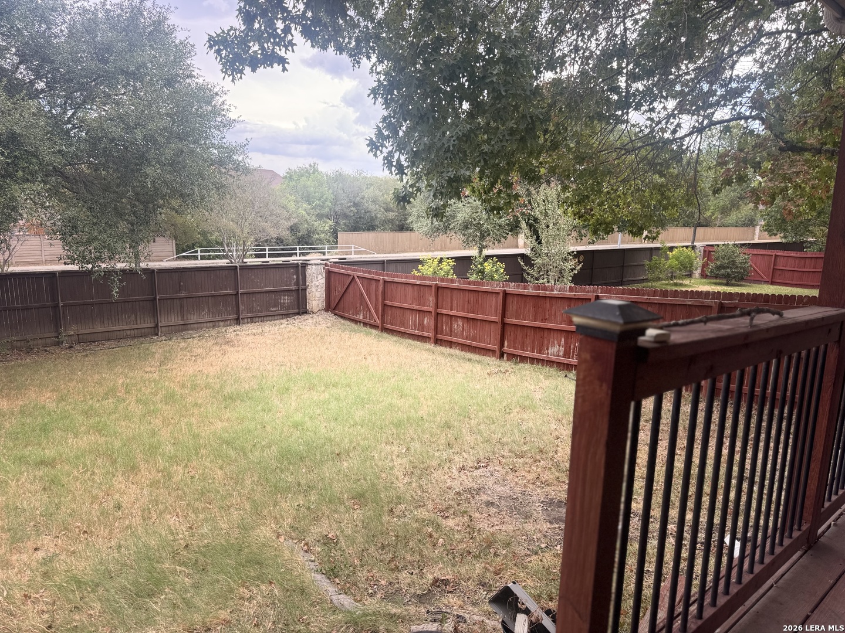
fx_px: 586
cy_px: 316
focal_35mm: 24
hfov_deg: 71.6
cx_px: 422
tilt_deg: -11.9
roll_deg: -0.4
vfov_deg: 56.8
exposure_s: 1/121
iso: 64
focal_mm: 6.76
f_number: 1.78
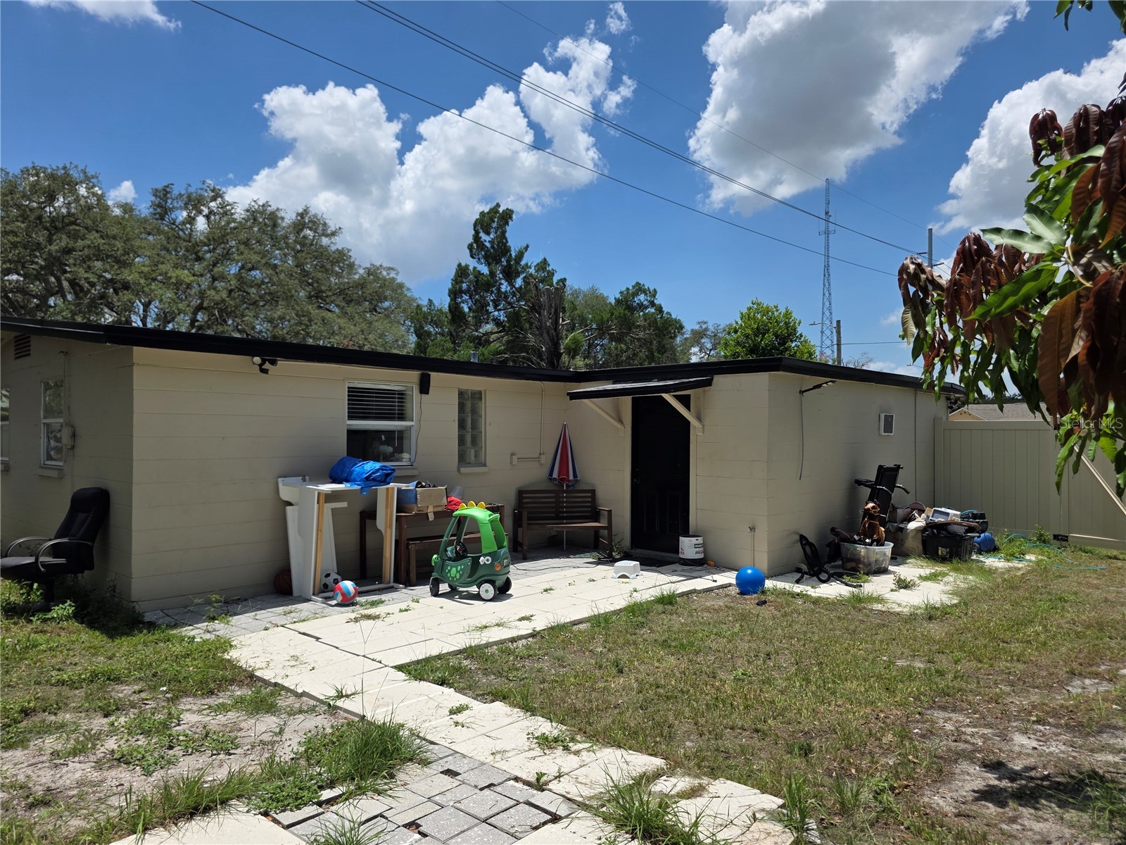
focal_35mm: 23
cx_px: 563
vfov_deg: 58.9
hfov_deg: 73.9
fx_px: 748
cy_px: 422
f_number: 1.7
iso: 64
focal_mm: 6.3
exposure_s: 1/7944
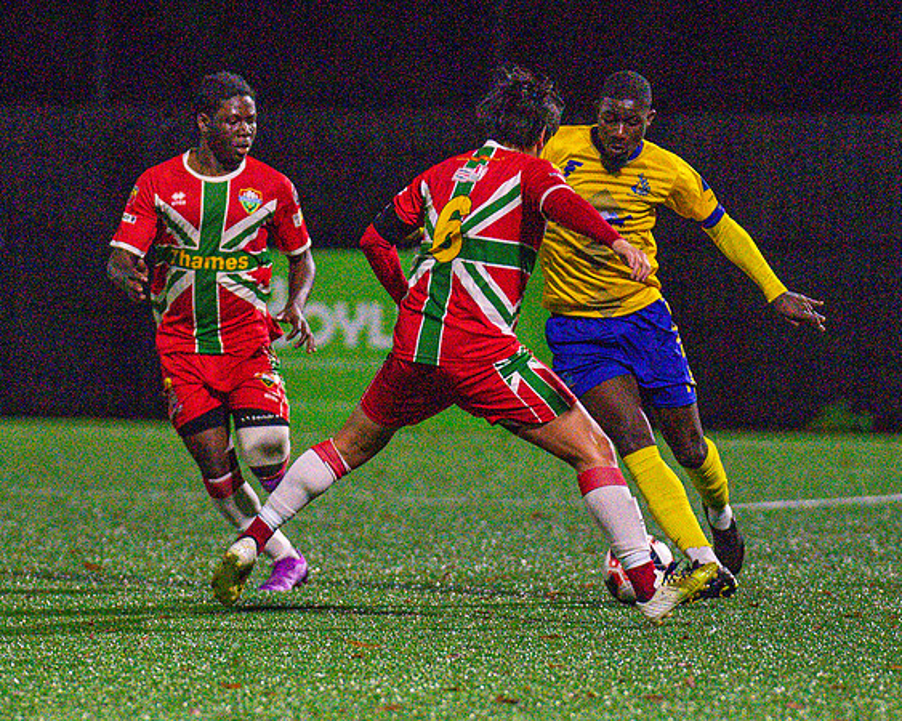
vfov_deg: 2.8
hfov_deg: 3.5
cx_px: 423
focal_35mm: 556
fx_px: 14830
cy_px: 474
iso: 12800
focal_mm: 250
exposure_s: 1/2000
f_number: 2.8
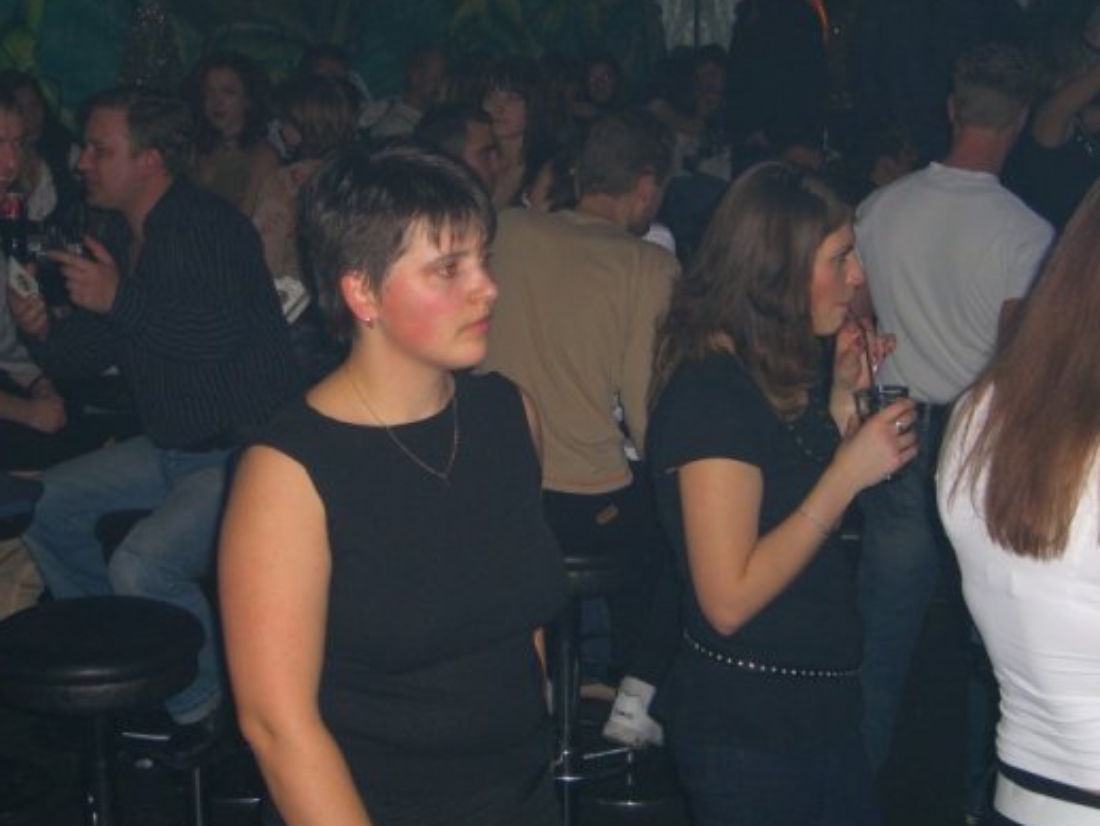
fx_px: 2098
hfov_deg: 29.4
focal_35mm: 66
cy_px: 365
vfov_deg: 22.3
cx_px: 548
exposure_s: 1/60
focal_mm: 11.8
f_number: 3.6
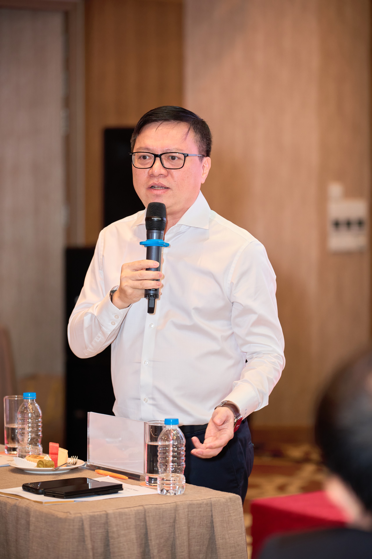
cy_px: 280
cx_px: 186
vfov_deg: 17.0
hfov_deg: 11.4
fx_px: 1871
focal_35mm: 121
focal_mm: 120.7
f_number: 2.8
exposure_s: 1/160
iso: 1250
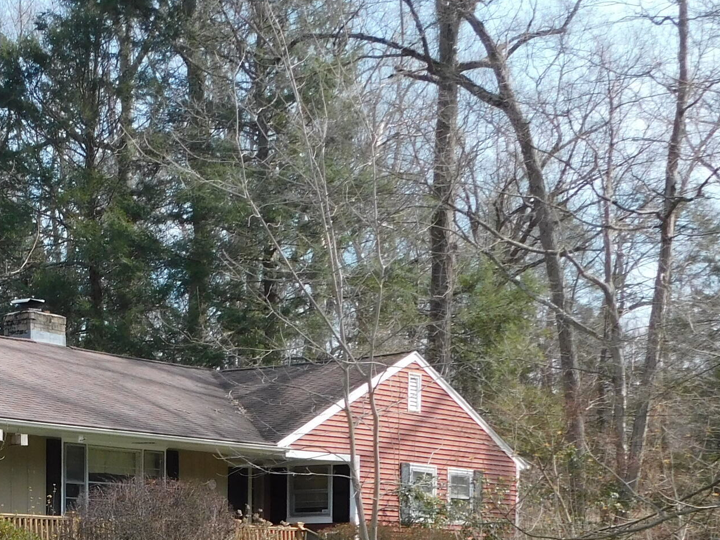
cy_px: 624
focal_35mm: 88
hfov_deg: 20.9
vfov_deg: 16.2
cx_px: -116
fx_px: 1831
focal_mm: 6.3
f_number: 3.5
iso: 125
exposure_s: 1/400
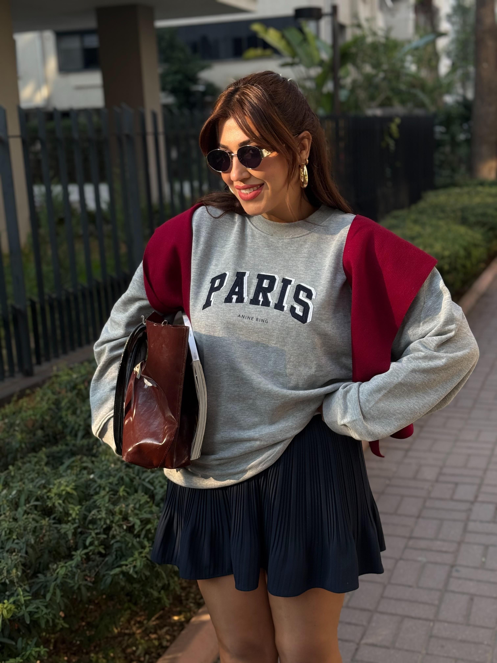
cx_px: 248
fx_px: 919
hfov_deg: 30.3
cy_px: 332
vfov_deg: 39.7
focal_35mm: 48
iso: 64
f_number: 1.78
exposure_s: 1/1133
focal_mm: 6.76
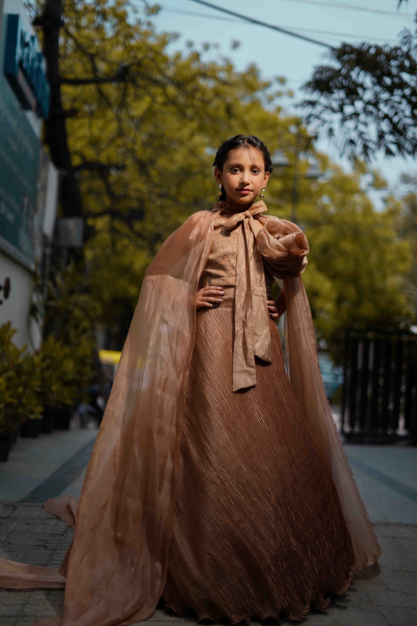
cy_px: 295
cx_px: 214
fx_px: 921
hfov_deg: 25.5
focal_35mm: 53
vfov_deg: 37.5
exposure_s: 1/2000
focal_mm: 50
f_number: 1.8
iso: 50
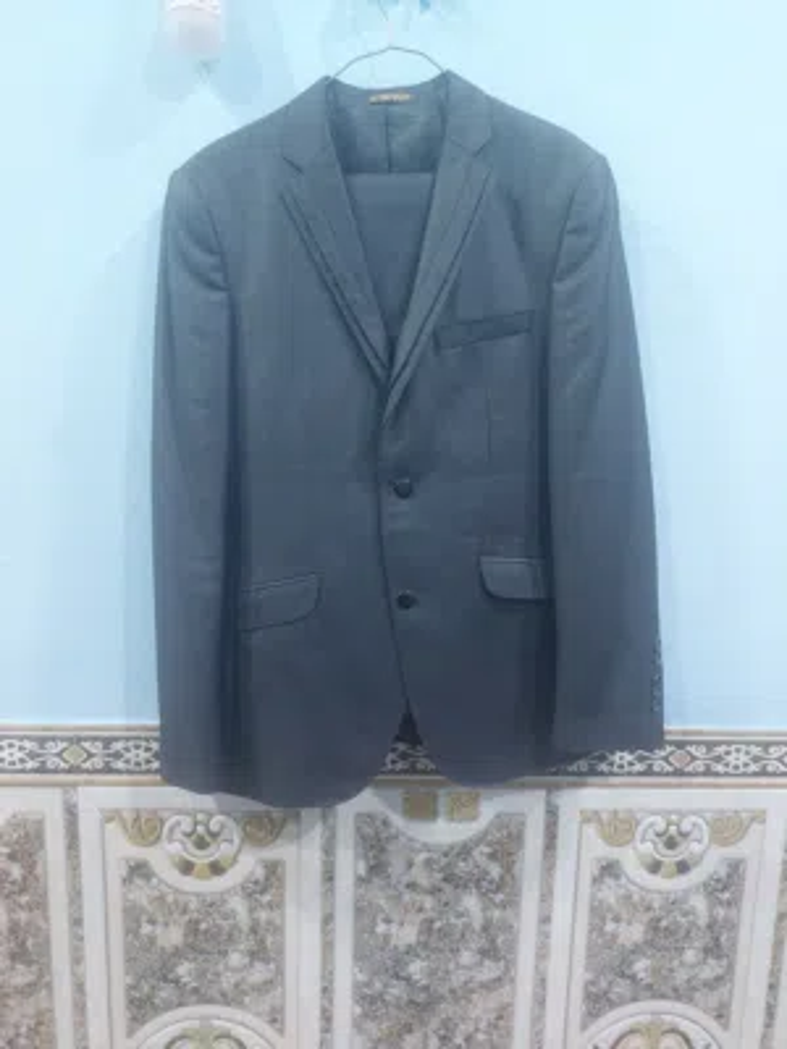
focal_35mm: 23
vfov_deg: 73.9
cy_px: 524
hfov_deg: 58.9
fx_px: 697
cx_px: 394
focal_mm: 5.06
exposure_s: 1/50
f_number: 1.8
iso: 320
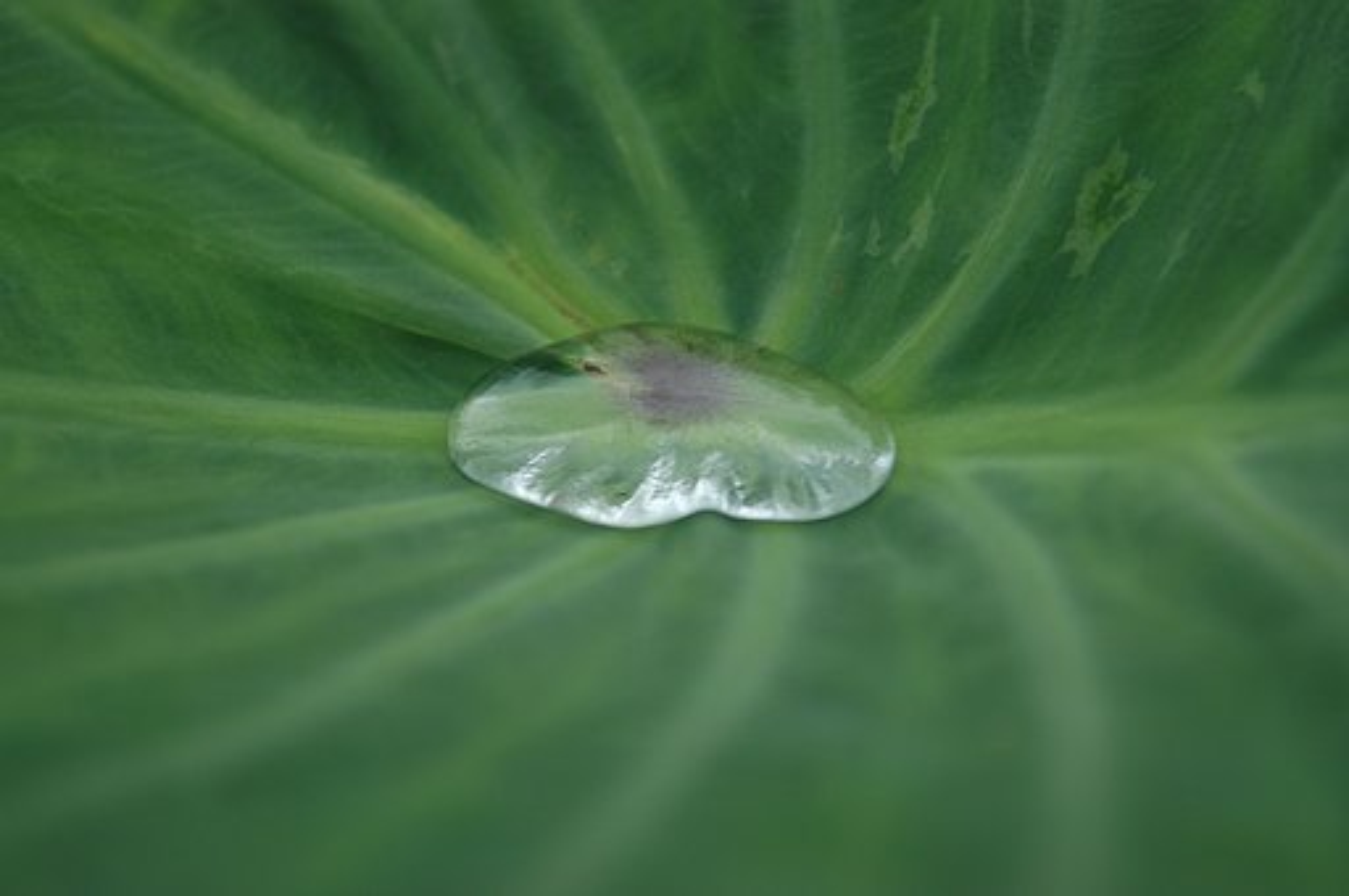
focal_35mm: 82
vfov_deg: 16.5
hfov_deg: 24.6
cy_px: 448
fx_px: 3088
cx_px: 674
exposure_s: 1/640
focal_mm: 55
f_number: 4
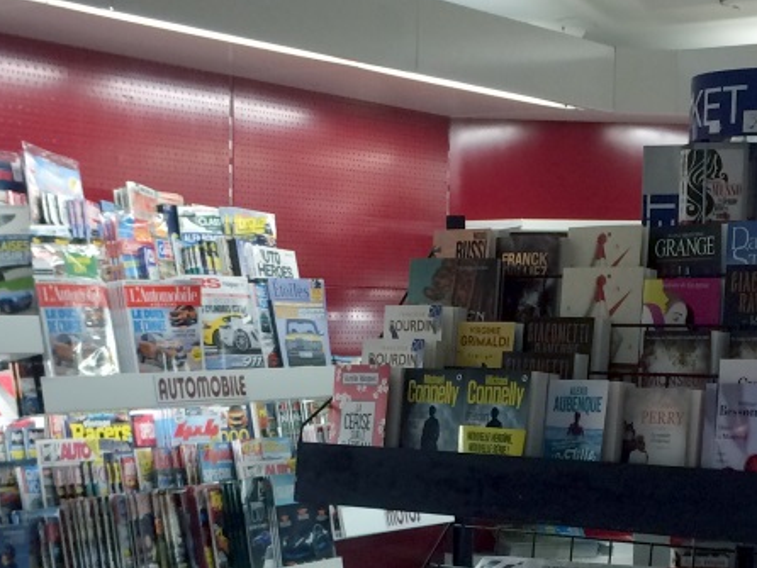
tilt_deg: -6.8
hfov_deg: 25.0
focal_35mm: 78
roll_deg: -0.4
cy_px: 519
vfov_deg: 18.6
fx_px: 1707
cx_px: 453
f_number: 2.2
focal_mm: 4.15
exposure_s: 1/33
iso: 50
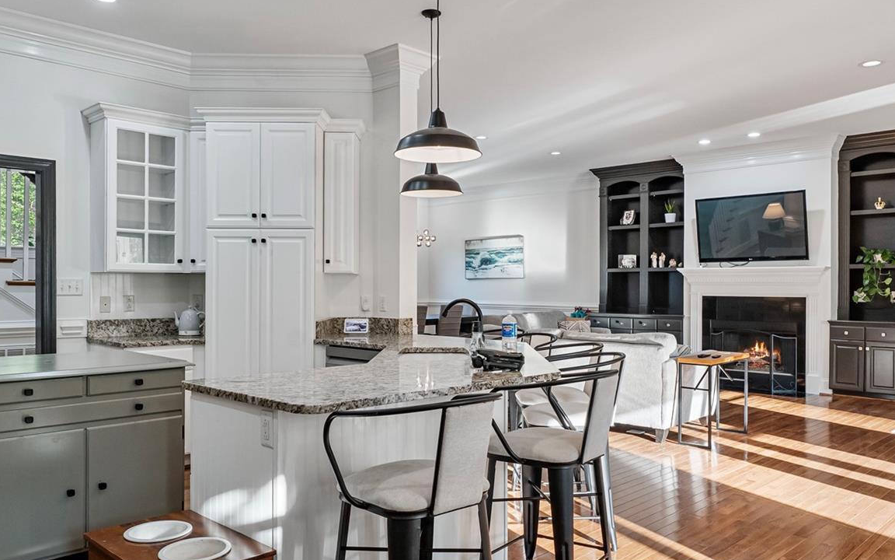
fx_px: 707
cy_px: 329
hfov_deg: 64.5
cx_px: 482
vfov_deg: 43.0
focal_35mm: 29
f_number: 7.1
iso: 1000
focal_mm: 16
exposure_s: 1/30
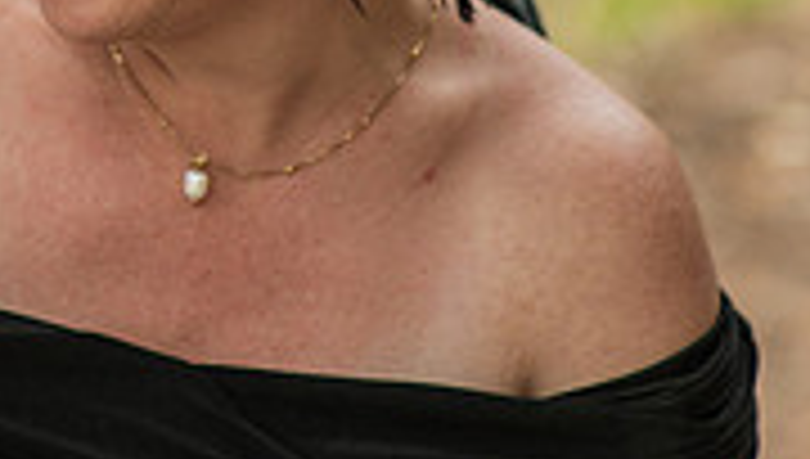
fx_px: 6154
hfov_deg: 7.4
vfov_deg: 4.2
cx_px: -284
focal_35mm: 286
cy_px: -369
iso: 500
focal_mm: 85
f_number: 2.5
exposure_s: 1/160
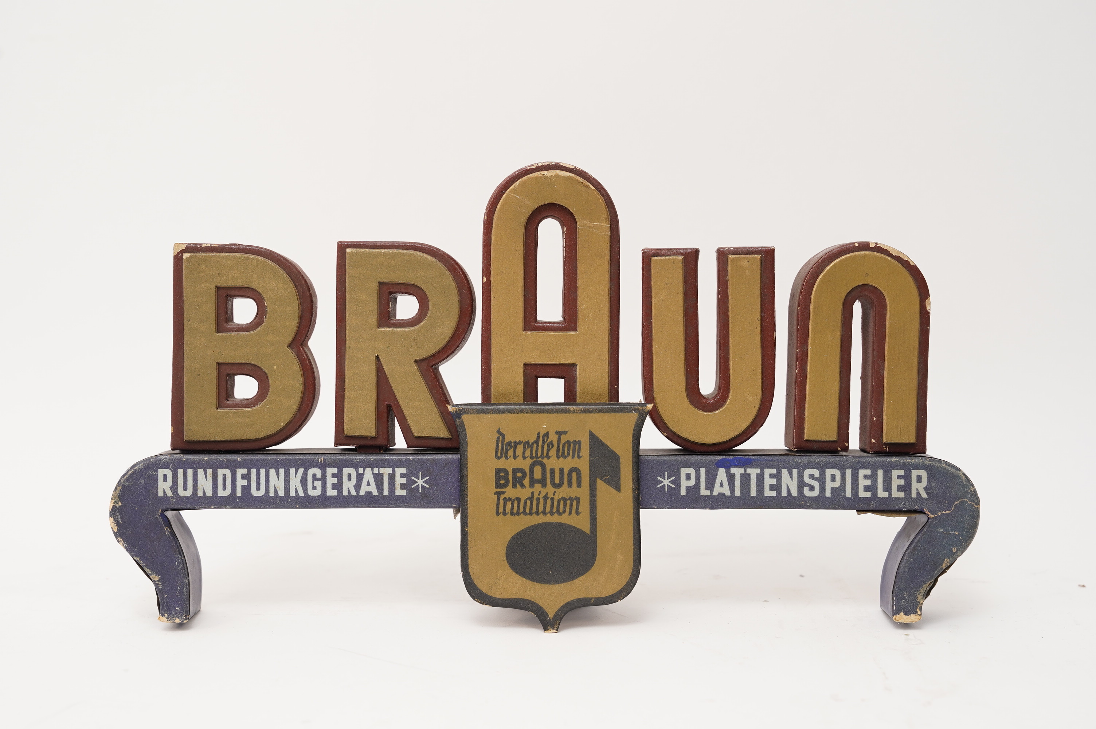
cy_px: 364
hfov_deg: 31.9
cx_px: 548
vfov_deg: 21.5
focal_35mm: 63
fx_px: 1916
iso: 400
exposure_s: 1/200
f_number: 6.3
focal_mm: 63
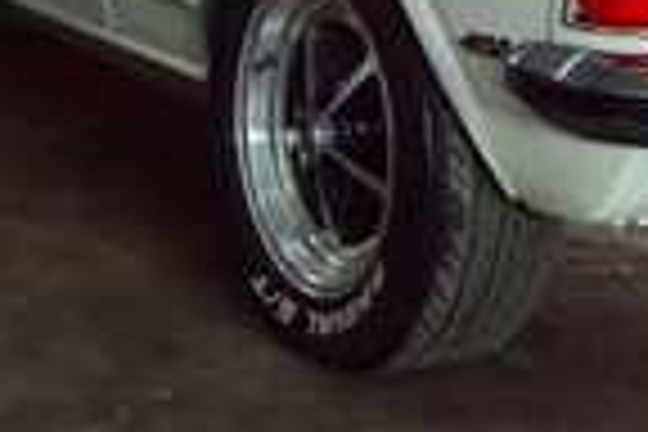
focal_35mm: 125
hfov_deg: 16.2
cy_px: -250
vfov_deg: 10.5
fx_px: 2250
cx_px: 540
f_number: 6.3
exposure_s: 1/80
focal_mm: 24
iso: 800
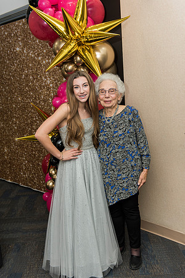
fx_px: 293
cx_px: 92
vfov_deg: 50.7
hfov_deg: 35.1
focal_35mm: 38
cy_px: 139
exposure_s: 1/100
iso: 800
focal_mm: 38
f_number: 4
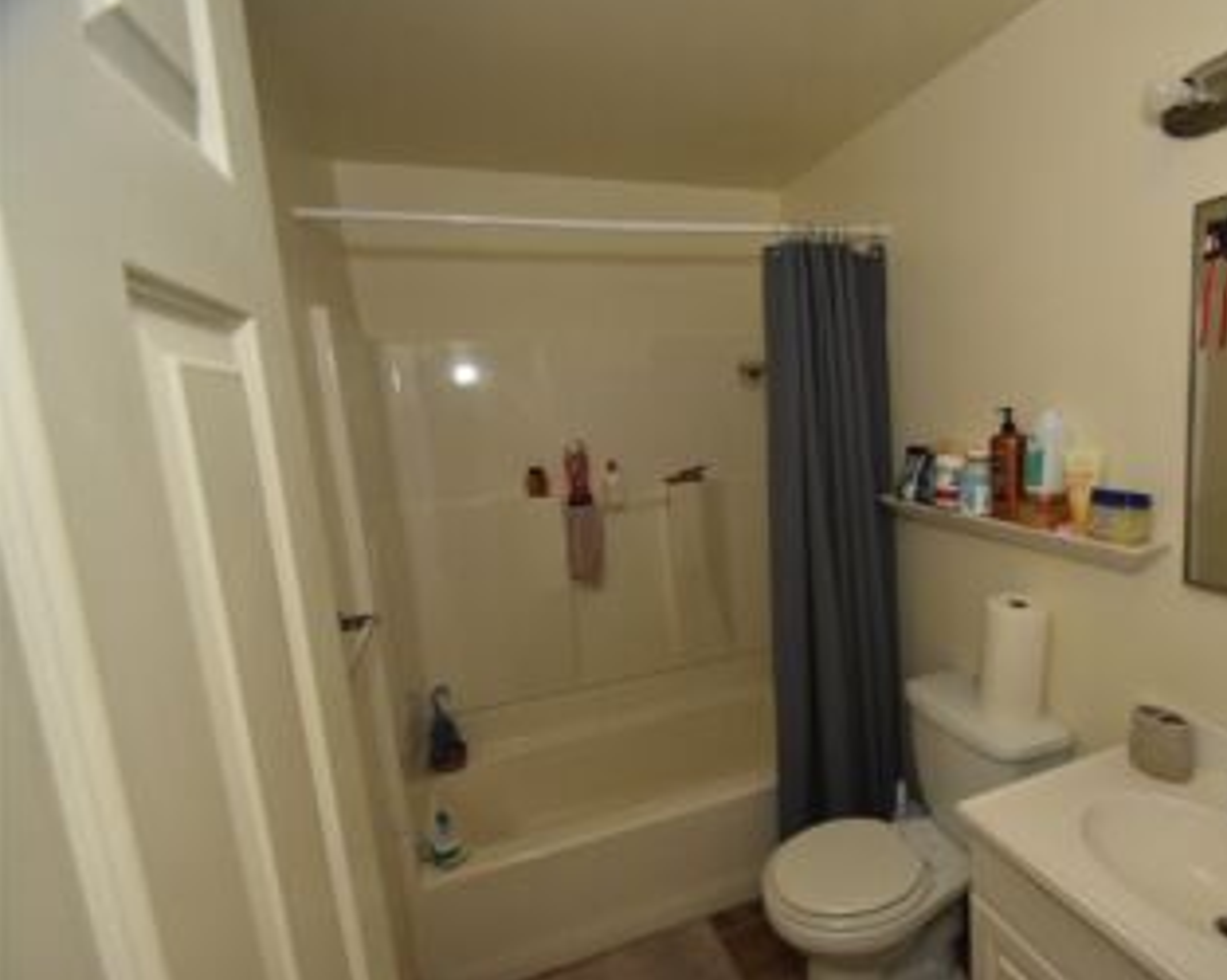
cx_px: 780
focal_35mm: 18
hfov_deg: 84.4
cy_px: 476
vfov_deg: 73.7
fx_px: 653
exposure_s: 1/60
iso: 3200
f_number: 4
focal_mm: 10
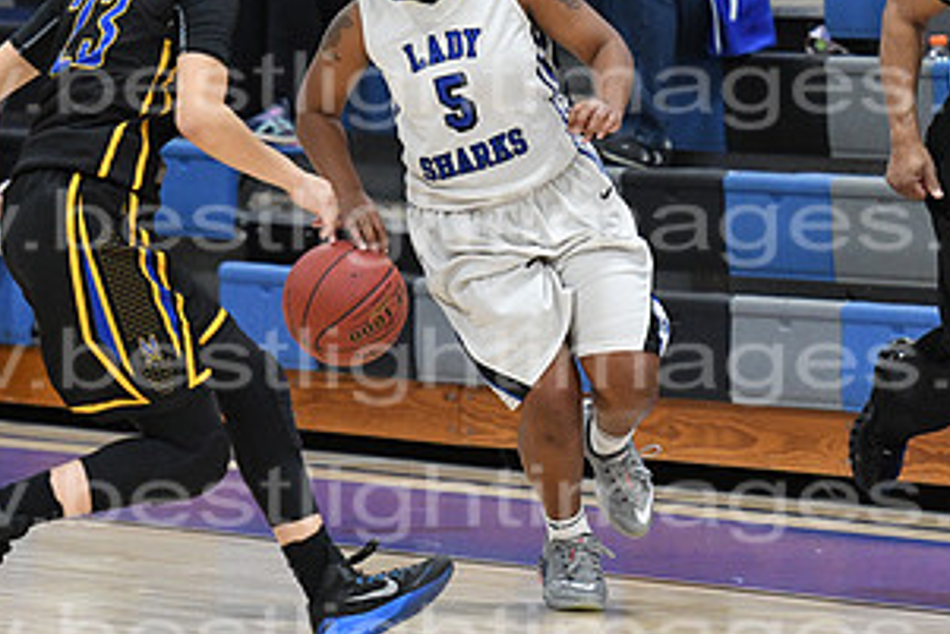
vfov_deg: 3.0
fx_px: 12223
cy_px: 159
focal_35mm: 463
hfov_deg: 4.5
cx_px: 473
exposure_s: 1/640
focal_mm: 160
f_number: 4
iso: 5000
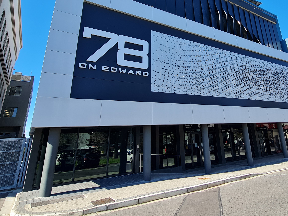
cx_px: 189
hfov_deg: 72.0
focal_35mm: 23
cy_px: 60
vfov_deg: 56.6
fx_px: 191
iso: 50
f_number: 2.2
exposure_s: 1/778
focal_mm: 2.2
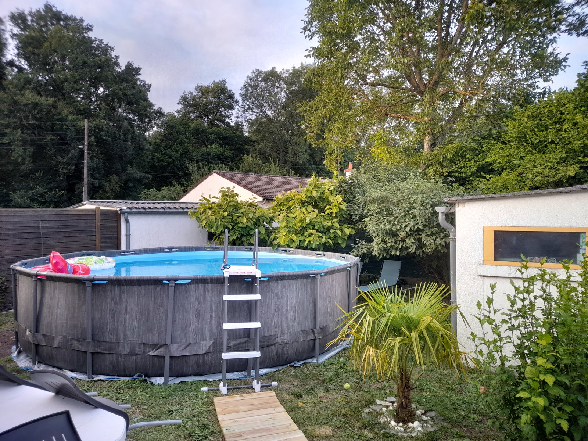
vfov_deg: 54.9
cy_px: 220
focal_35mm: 25
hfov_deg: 69.4
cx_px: 294
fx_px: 425
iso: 40
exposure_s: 1/50
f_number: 2
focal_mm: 4.6
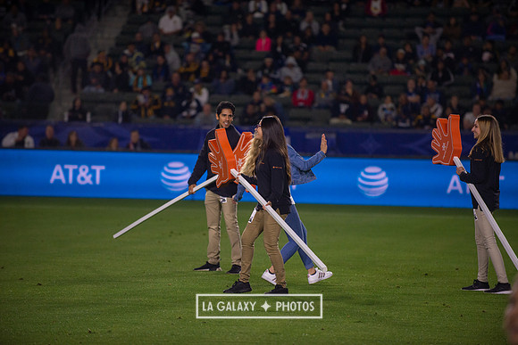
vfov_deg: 6.9
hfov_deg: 10.3
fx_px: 2878
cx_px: 259
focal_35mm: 200
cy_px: 172
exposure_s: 1/2500
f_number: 2.8
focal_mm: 200
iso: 1600
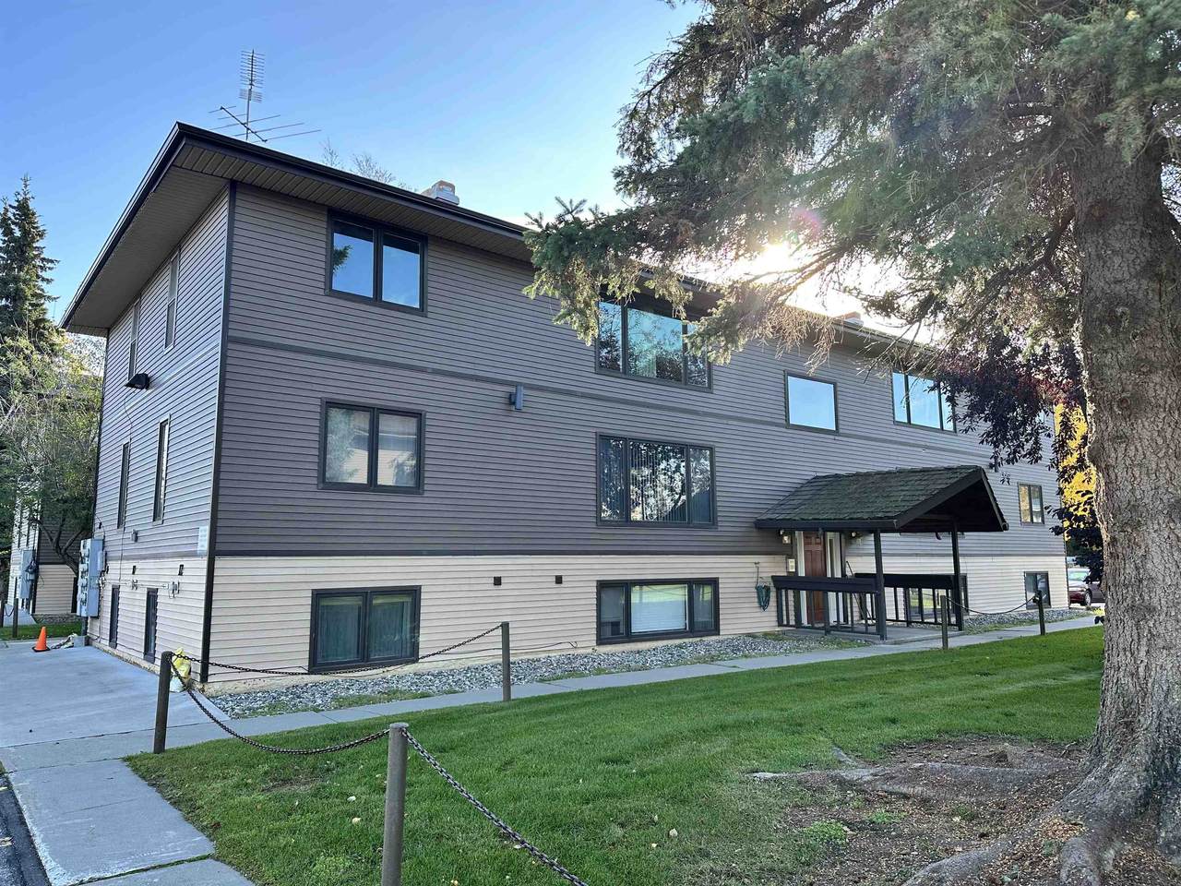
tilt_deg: +7.7
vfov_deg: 56.8
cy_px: 443
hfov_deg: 71.6
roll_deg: +0.7
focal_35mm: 24
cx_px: 590
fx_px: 819
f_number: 1.78
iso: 80
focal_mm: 6.86
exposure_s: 1/521
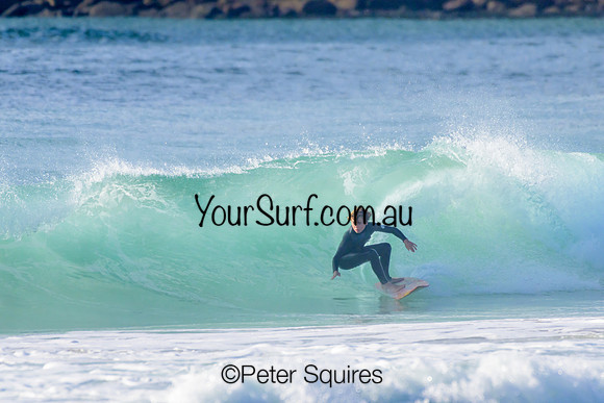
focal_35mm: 1000
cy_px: 202
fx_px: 16781
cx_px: 302
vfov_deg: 1.4
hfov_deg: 2.1
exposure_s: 1/2000
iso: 1250
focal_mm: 1000
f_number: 11
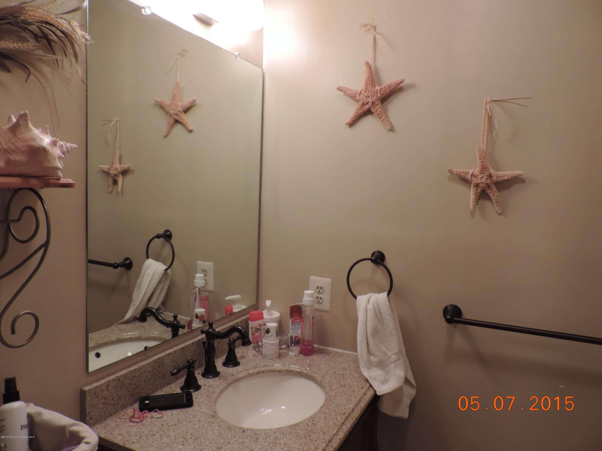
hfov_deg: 71.6
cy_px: 226
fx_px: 417
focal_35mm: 24
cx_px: 301
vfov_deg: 56.8
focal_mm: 4.3
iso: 250
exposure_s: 1/30
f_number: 3
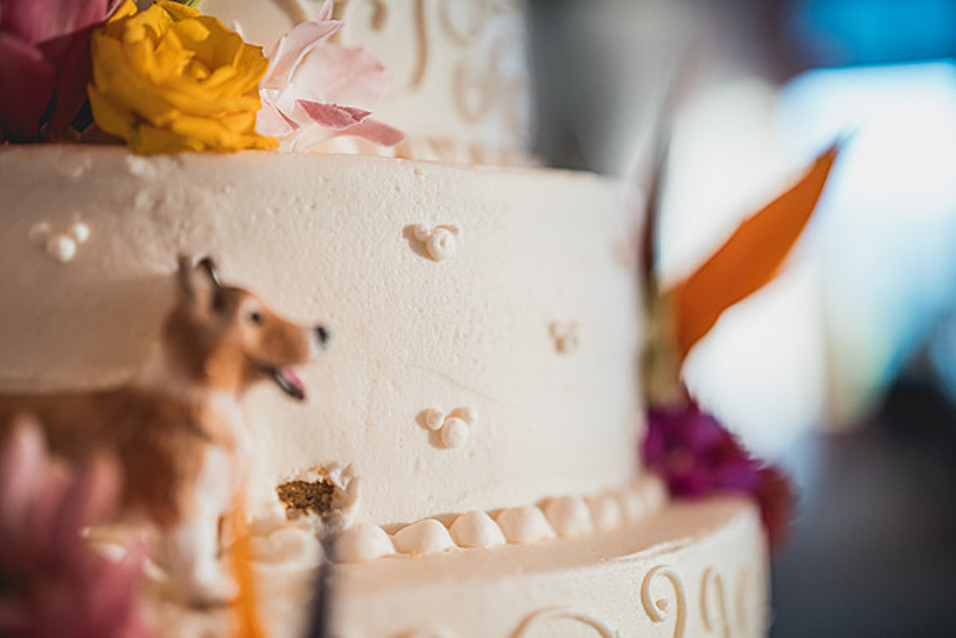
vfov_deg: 27.0
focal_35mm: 50
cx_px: 478
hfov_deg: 39.6
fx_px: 1328
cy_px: 319
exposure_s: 1/800
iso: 1250
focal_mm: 50
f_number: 1.4
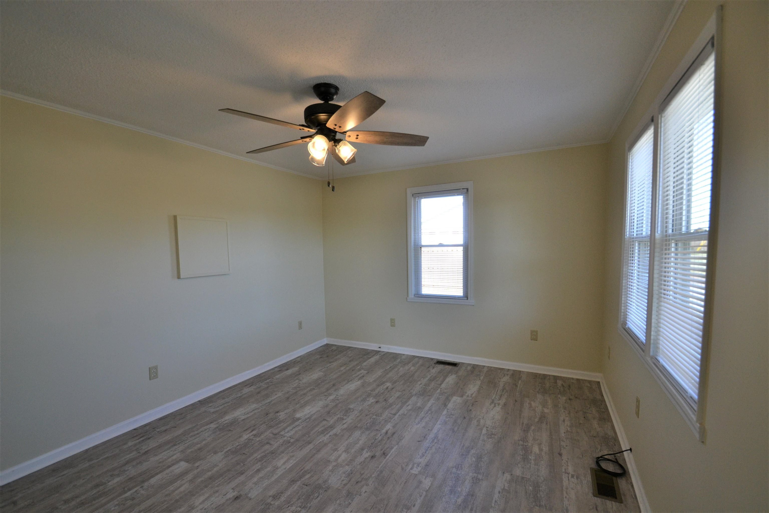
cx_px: 384
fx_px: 320
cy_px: 256
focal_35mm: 15
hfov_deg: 100.4
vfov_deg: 77.3
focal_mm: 10
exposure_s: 1/125
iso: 360
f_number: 5.6
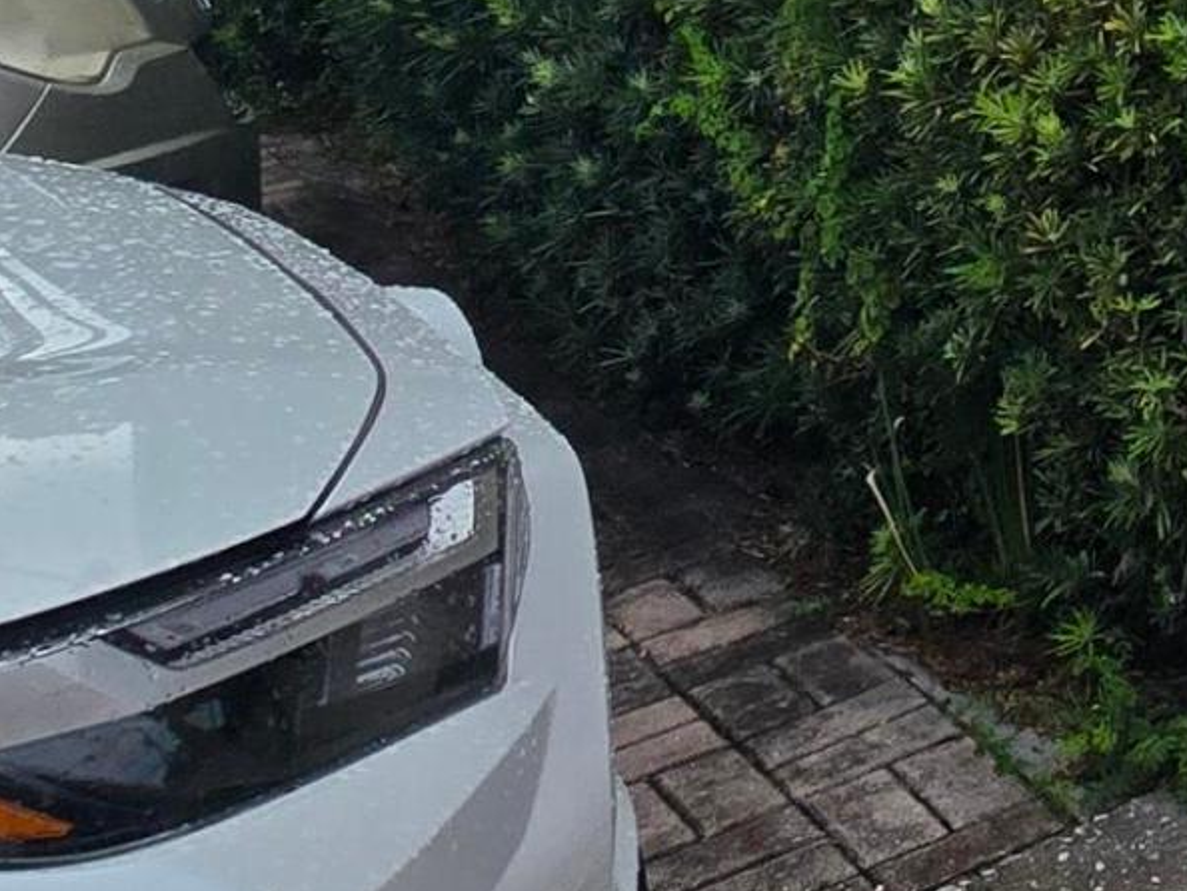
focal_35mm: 63
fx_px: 2161
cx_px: 2010
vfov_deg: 20.3
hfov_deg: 22.1
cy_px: -412
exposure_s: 1/3229
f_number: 2.2
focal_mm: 2.2
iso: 50
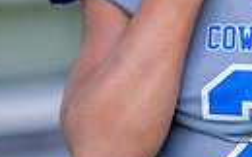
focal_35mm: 260
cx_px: 275
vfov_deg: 5.0
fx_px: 1784
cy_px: -49
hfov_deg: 8.0
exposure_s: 1/400
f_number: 1.2
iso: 100
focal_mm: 50
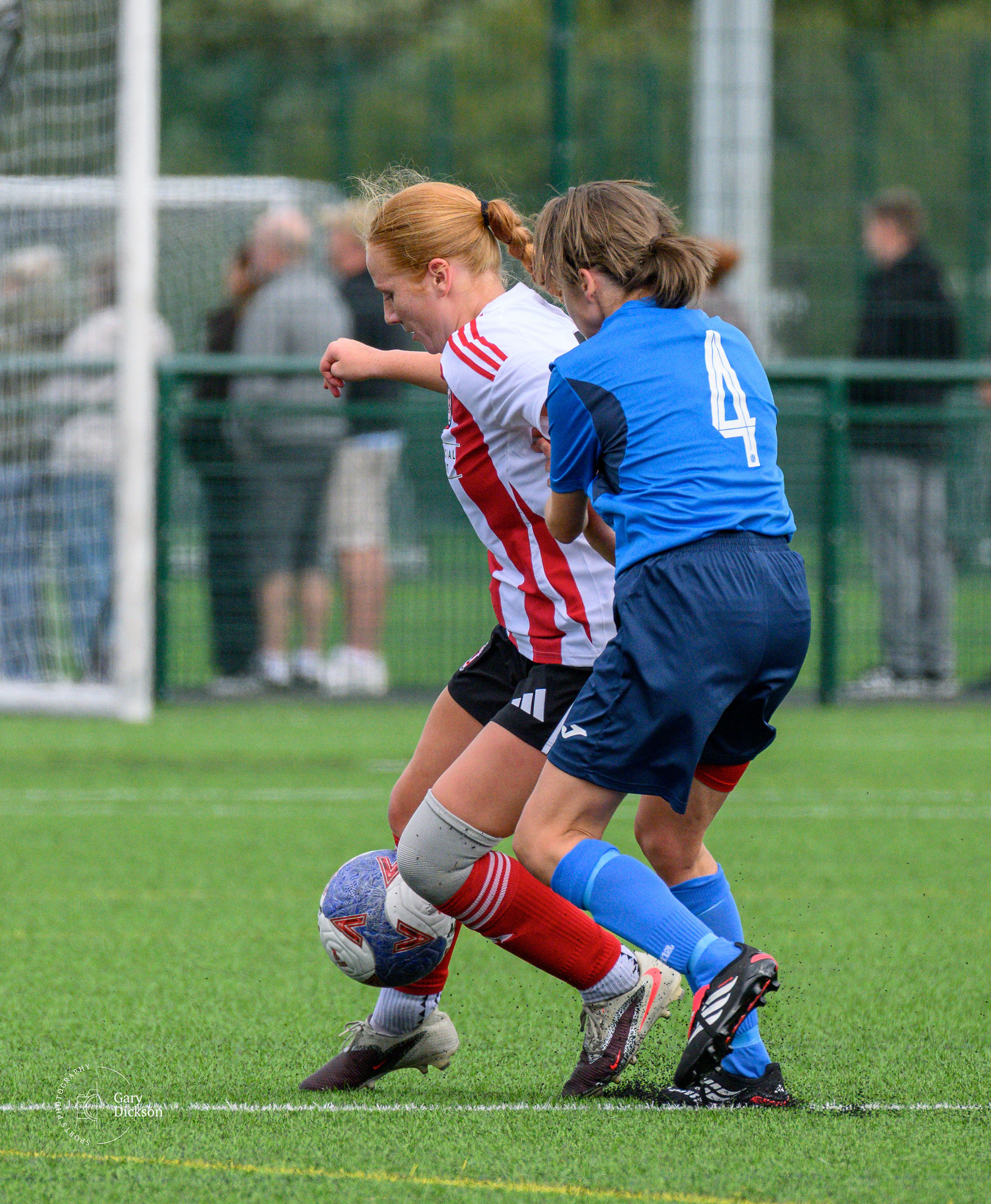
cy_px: 514
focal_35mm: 811
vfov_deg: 2.4
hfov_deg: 1.9
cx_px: 378
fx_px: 29223
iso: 1000
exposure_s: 1/2000
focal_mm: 310
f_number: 5.3
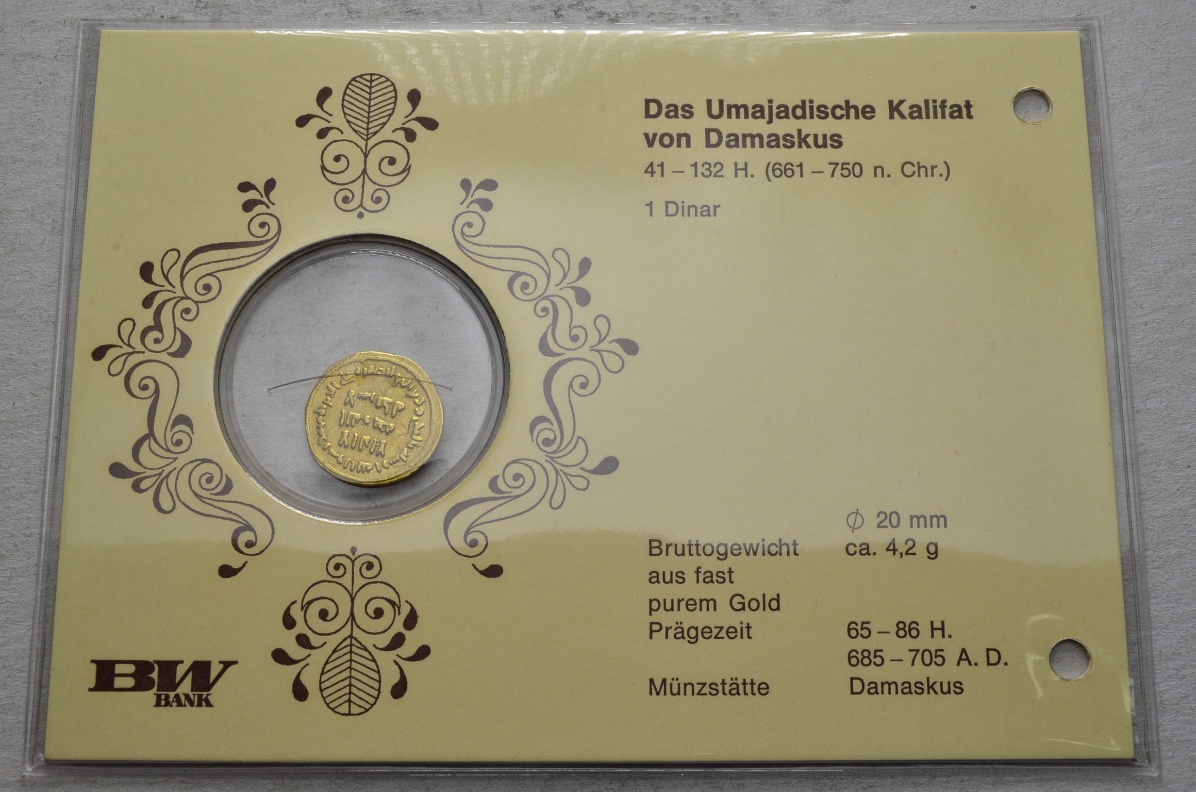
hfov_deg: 46.5
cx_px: 598
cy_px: 396
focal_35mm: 42
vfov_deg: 31.8
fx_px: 1392
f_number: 14
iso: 400
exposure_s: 1/250
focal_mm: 28
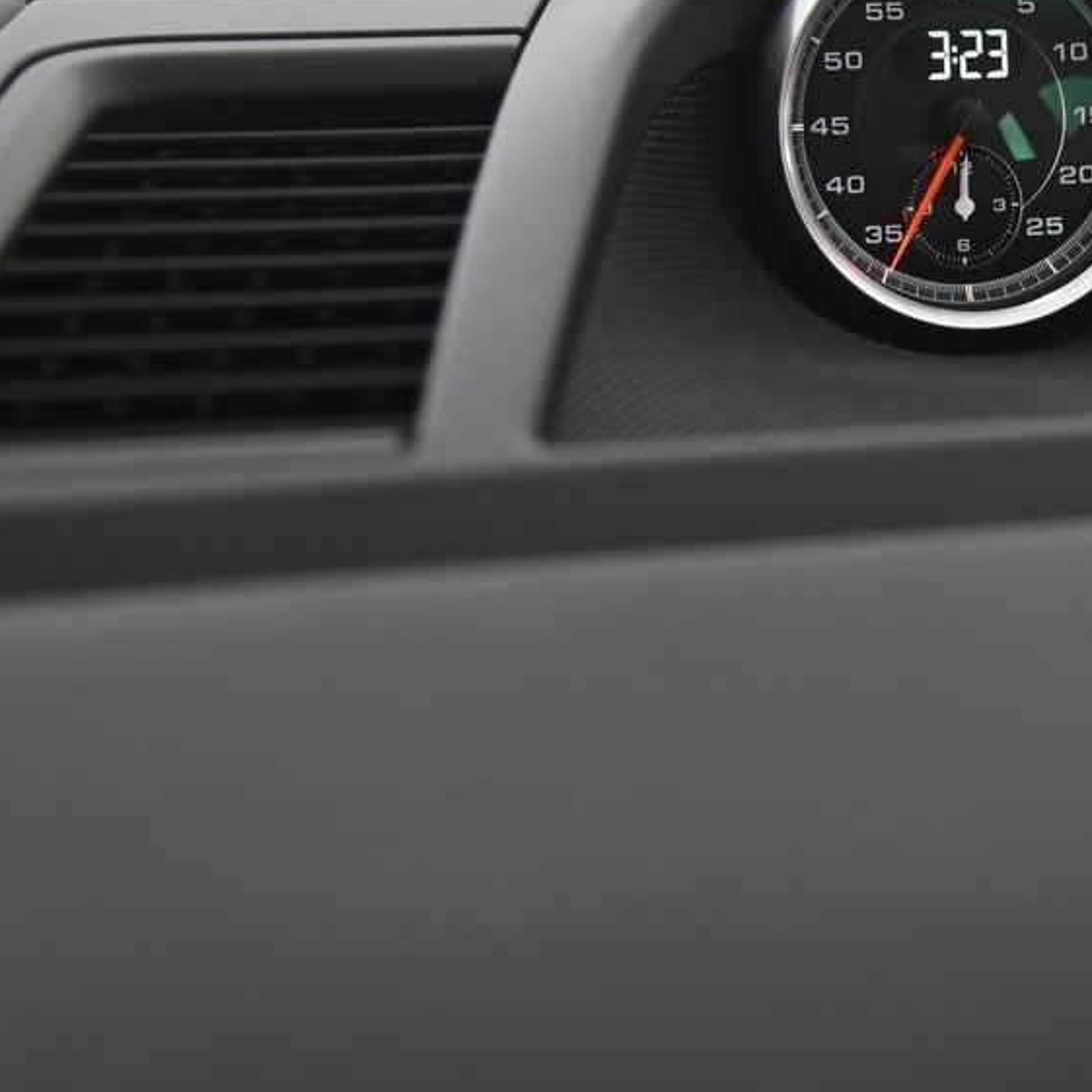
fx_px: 4211
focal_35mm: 118
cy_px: 528
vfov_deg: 14.8
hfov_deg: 14.5
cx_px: 1092
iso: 2000
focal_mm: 48
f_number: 4
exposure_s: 1/40
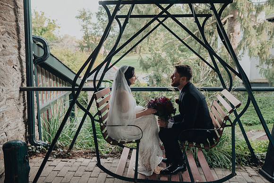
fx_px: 266
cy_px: 92
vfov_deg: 37.9
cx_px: 137
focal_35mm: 35
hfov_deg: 54.4
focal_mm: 35
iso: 400
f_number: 4
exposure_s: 1/200
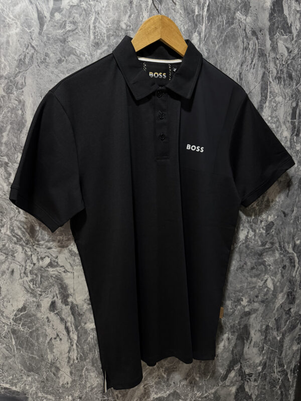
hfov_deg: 56.8
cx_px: 150
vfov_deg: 71.6
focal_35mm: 24
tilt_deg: -13.8
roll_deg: -0.8
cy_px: 200
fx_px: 278
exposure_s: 1/60
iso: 500
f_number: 1.78
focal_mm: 6.76
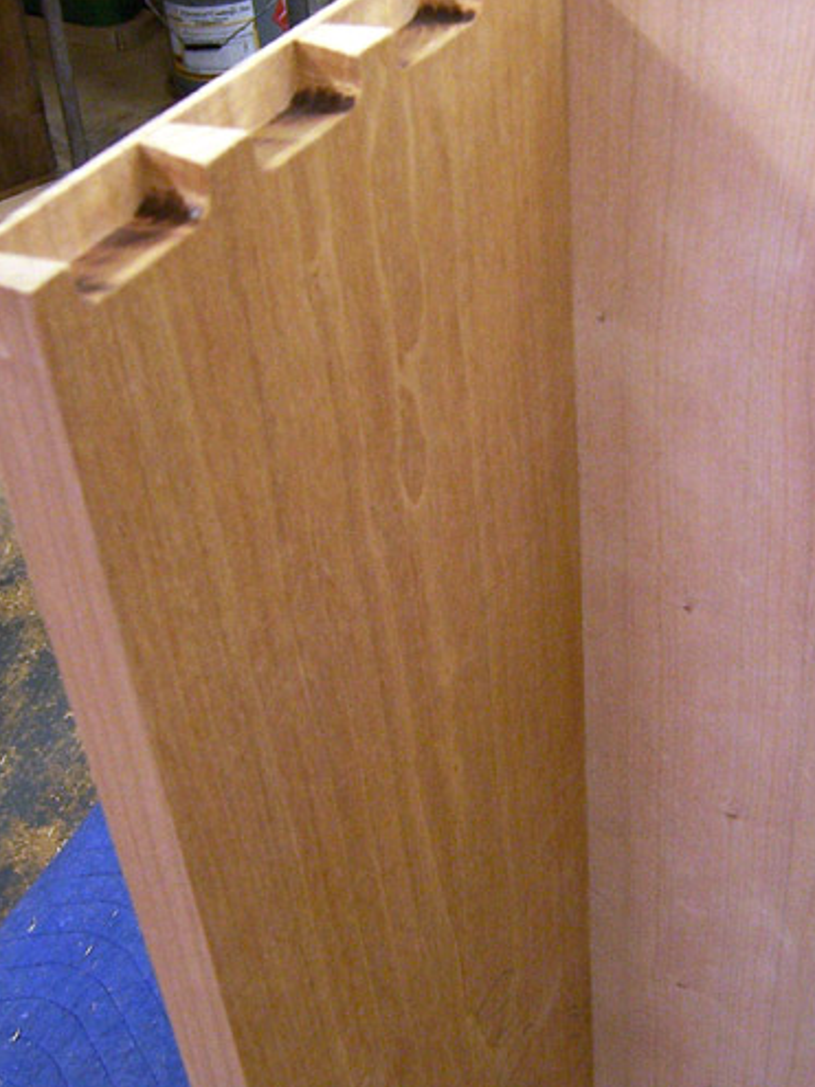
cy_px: 417
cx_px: 503
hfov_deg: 30.1
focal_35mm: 48
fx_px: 1507
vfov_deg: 39.4
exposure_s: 1/15
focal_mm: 5.5
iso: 140
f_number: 3.4
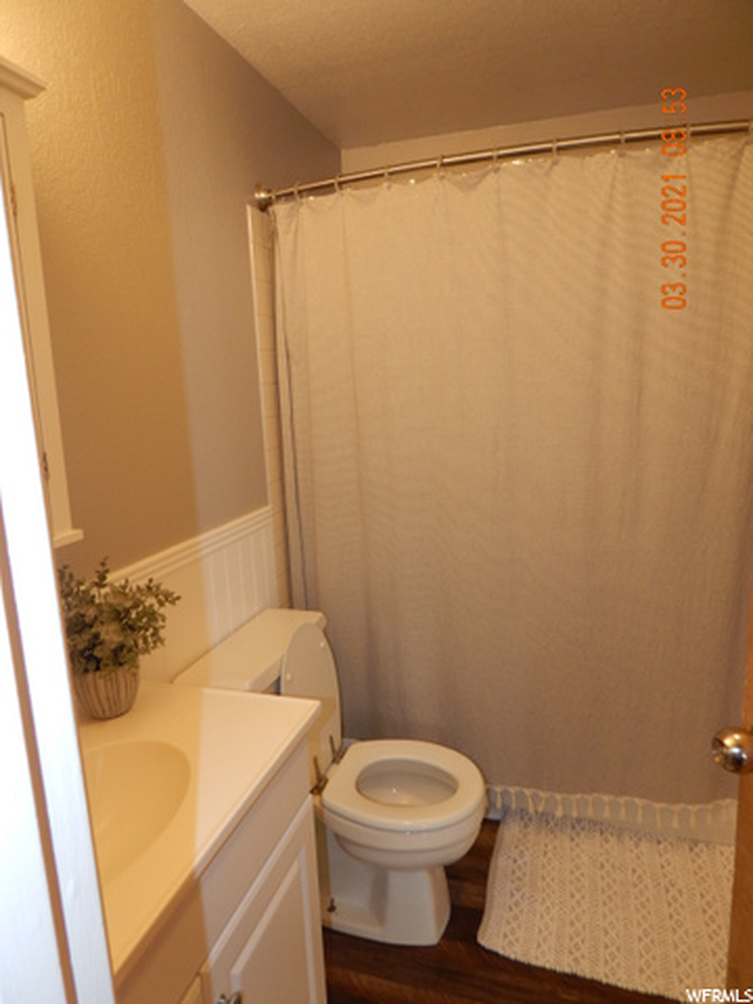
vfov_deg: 73.9
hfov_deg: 58.9
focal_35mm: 23
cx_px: 376
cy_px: 502
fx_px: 667
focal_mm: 4
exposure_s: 1/30
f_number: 3
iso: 200
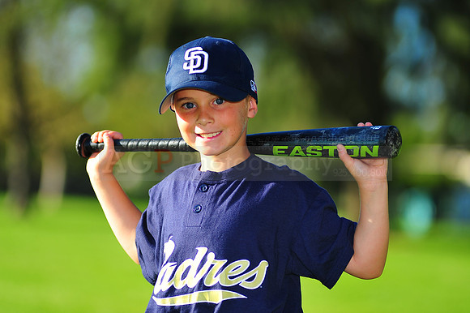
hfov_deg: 11.4
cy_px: 156
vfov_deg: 7.6
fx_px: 2349
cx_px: 235
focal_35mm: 180
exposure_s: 1/1000
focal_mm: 180
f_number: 3.5
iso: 200
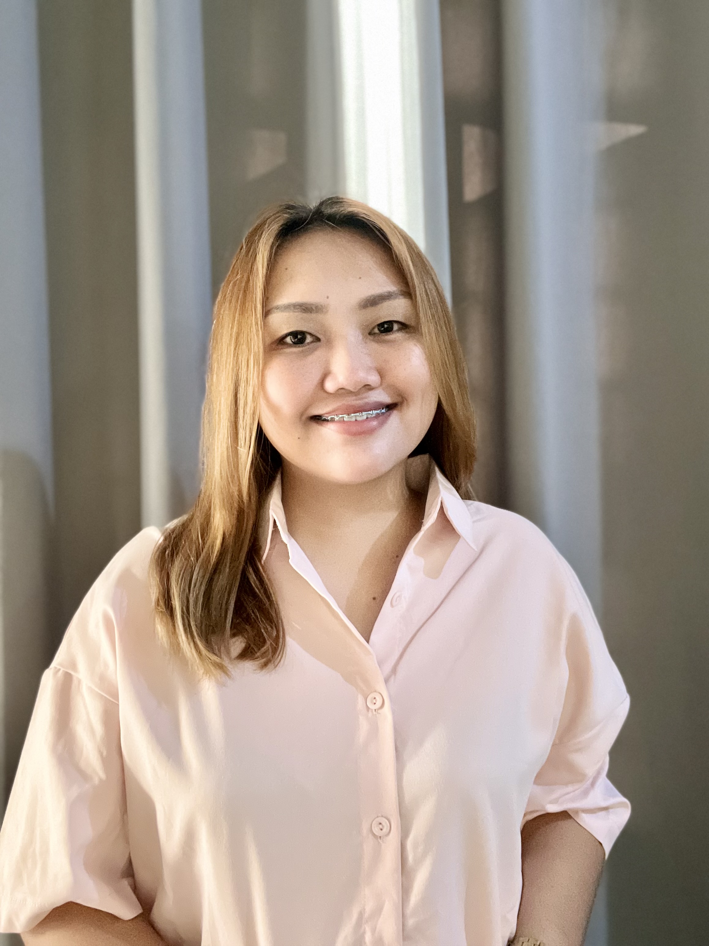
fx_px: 819
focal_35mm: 30
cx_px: 354
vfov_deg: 60.0
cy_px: 473
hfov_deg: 46.8
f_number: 2.2
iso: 800
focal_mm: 2.71
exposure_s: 1/21
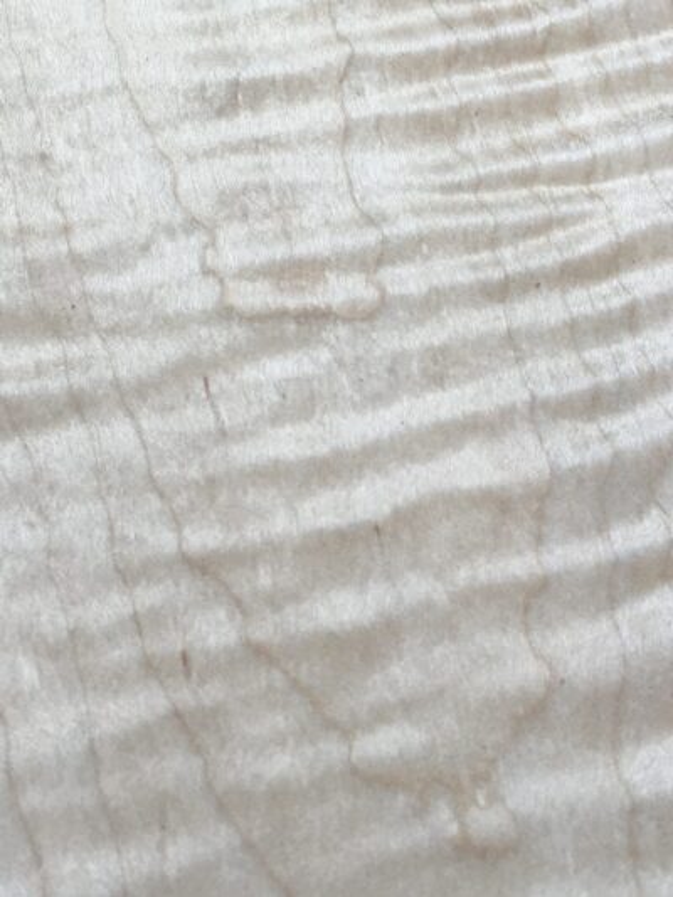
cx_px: 336
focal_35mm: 29
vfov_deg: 61.6
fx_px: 751
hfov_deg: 48.2
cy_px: 448
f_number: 2.2
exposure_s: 1/366
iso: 25
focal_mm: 4.15
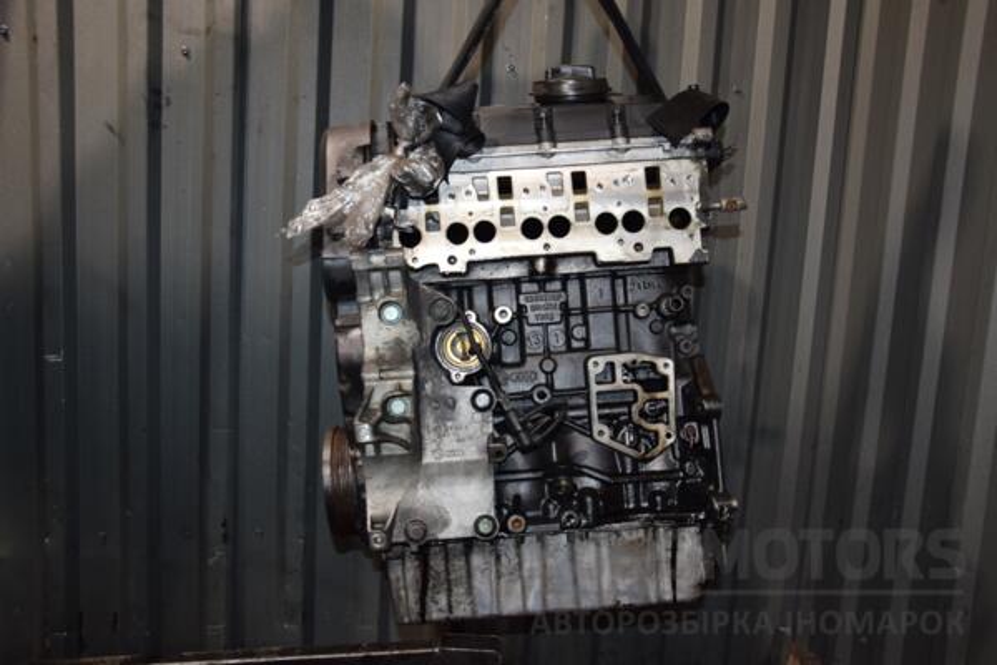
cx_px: 498
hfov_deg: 57.2
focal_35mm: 33
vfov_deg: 40.0
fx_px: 914
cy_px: 332
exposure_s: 1/60
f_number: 5
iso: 800
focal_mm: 22
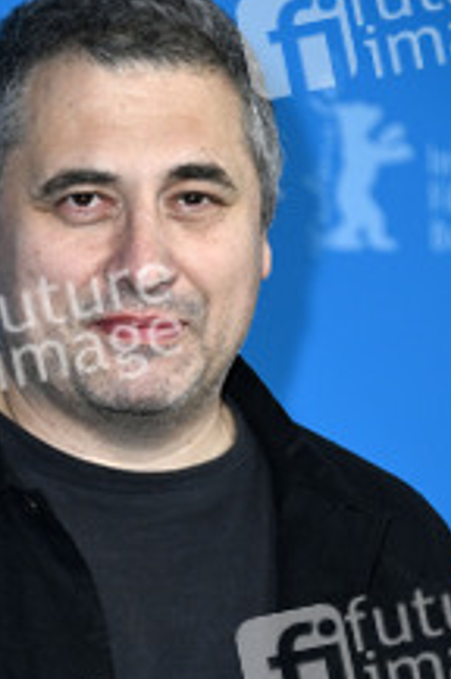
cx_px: 113
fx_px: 5561
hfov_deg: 4.6
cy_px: 494
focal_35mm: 295
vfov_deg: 7.0
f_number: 5.6
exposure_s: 1/250
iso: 1000
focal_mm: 160
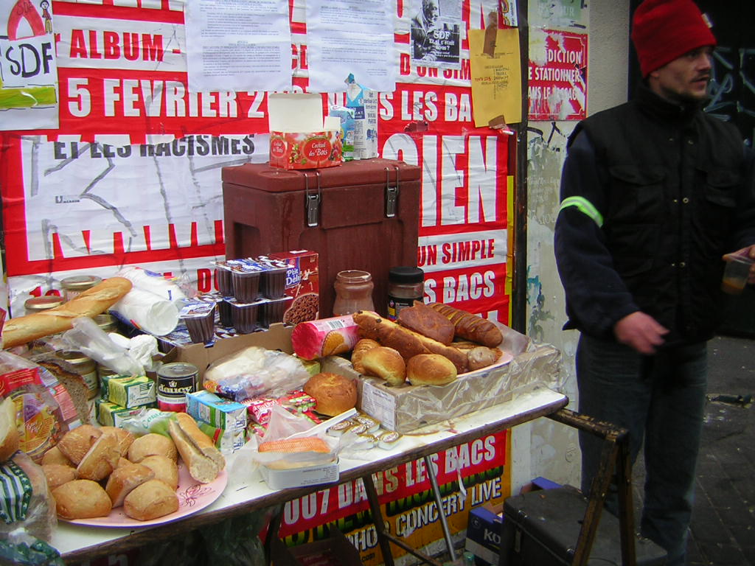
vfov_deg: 39.7
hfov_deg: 51.4
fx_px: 785
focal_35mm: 36
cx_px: 378
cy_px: 283
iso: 50
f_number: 2.6
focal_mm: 4.7
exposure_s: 1/30
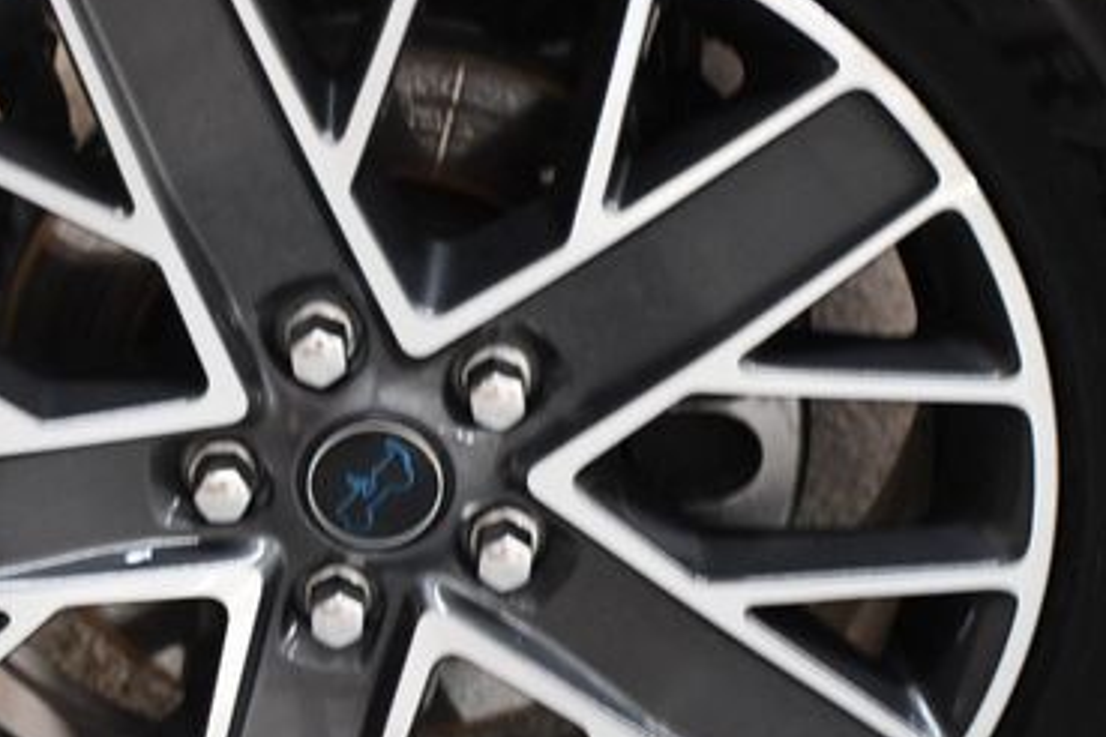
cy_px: 449
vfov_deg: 10.5
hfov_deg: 15.7
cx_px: 354
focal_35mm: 130
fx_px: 3994
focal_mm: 50
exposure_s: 1/60
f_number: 4.8
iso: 3600
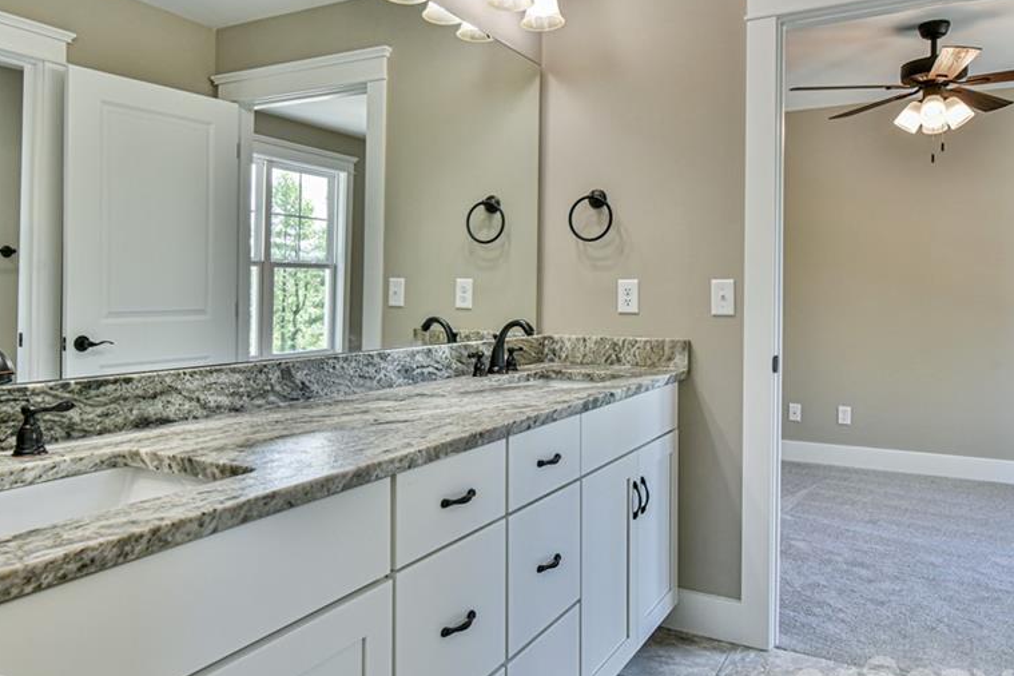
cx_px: 482
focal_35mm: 27
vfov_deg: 47.8
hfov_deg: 67.3
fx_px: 760
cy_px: 292
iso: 1600
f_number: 8
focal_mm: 20
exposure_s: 1/250
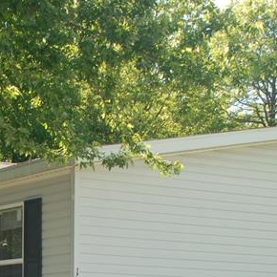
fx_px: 1018
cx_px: -86
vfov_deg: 15.0
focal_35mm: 112
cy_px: 324
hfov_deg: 14.8
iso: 100
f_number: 8
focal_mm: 25
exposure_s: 1/50
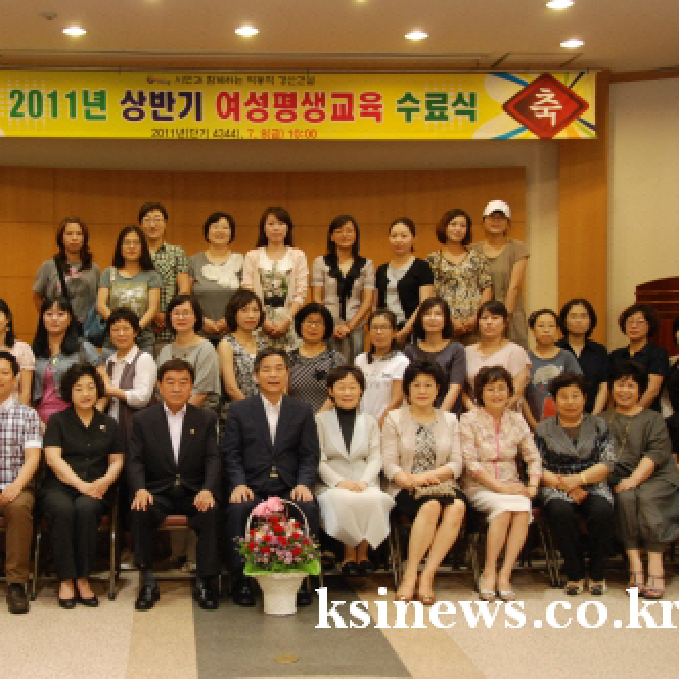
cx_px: 237
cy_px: 341
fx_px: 1110
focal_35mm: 50
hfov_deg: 33.8
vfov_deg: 34.0
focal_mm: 26
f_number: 4
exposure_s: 1/40
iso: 800
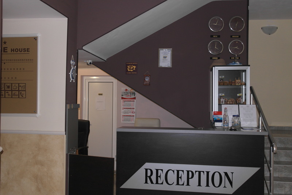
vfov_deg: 33.4
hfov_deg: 48.5
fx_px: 324
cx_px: 146
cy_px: 98
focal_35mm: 40
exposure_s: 1/50
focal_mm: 26
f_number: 4
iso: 400
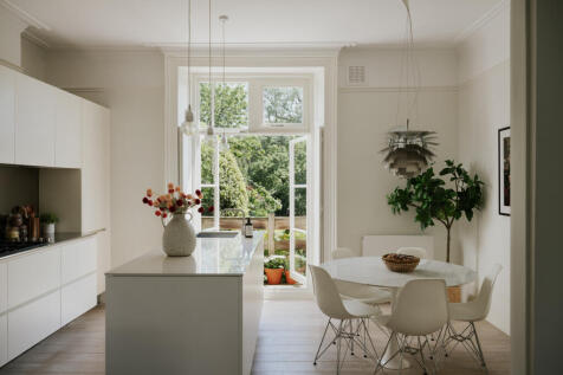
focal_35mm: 30
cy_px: 188
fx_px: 461
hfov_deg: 62.8
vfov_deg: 44.2
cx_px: 282
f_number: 8
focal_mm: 29.5
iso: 160
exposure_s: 1/80
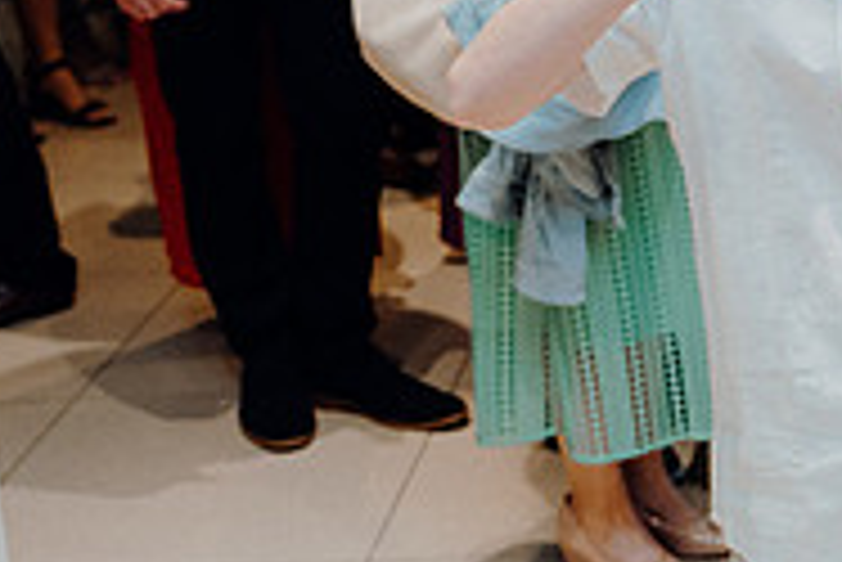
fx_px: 2317
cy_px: 47
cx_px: 1090
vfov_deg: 13.7
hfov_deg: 19.1
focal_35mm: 99
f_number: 3.5
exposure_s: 1/160
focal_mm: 32
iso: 2000
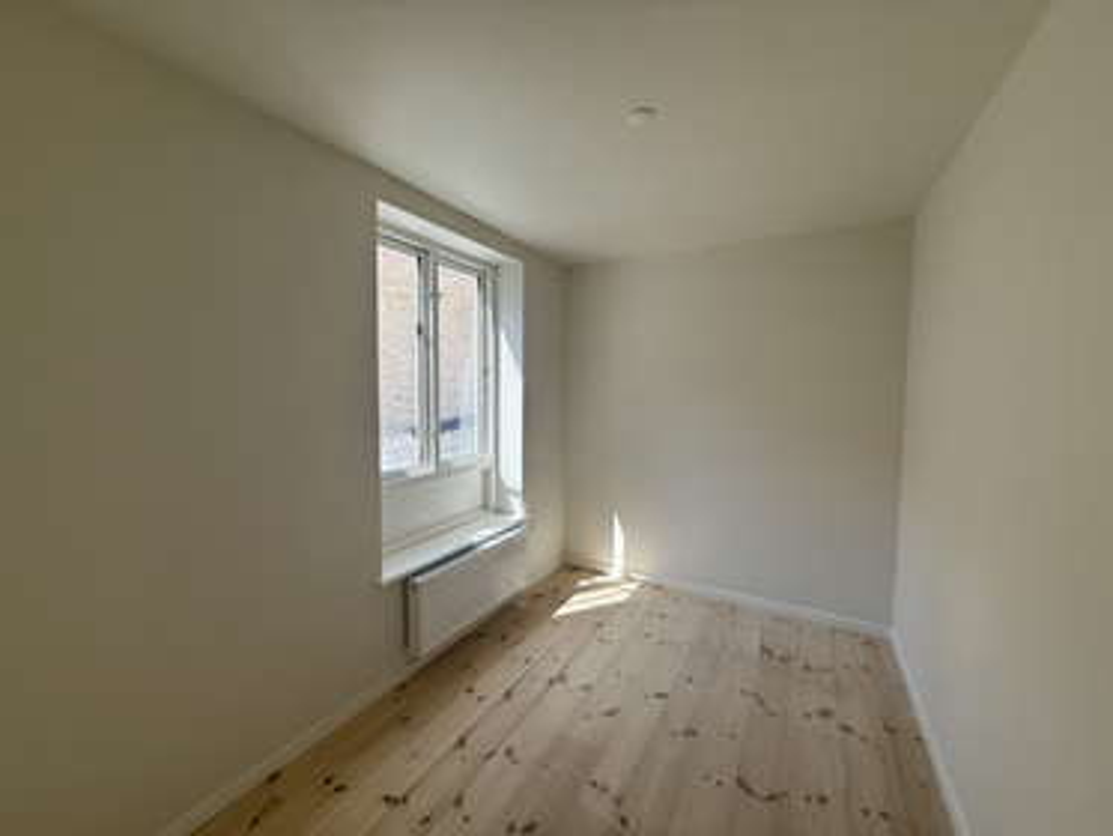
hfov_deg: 102.0
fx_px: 450
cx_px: 556
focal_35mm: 14
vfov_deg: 85.7
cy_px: 418
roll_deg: -0.4
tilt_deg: -2.8
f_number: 2.2
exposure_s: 1/411
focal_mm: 2.22
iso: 64
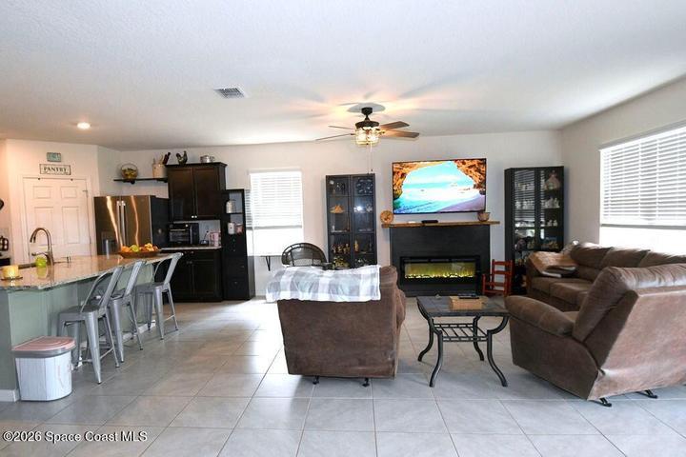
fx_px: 362
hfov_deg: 86.9
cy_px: 228
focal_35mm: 19
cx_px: 343
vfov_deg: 64.6
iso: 1600
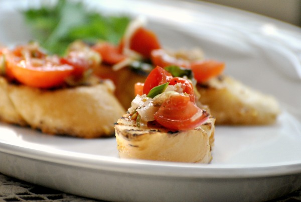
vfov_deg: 3.8
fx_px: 3014
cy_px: 101
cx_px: 150
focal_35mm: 360
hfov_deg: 5.7
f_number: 5.6
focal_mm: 240
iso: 800
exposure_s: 1/500
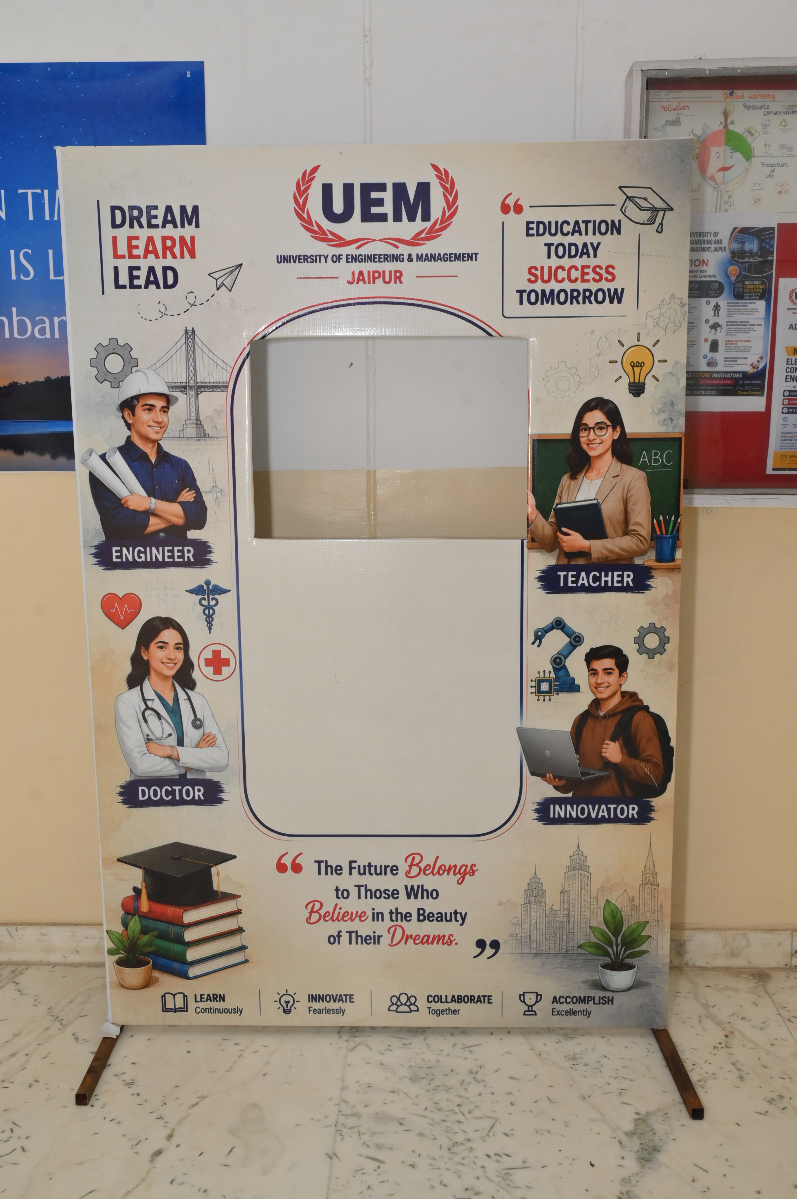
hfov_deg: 39.9
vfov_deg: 57.3
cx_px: 398
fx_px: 1097
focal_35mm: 33
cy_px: 600
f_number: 7.1
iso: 1000
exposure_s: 1/160
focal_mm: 33
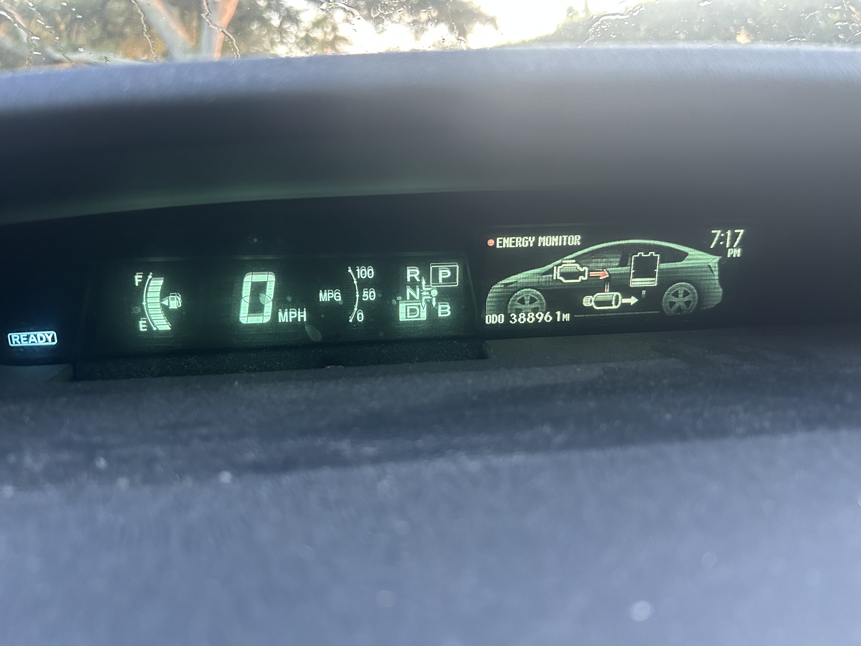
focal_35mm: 26
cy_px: 323
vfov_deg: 53.1
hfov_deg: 67.3
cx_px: 430
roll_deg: +2.2
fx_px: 647
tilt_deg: -17.5
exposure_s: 1/57
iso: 400
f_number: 1.5
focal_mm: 5.7
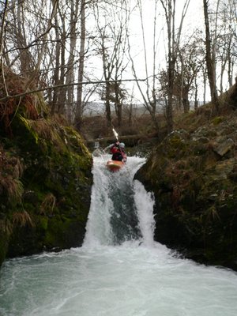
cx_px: 118
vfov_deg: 51.4
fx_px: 329
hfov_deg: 39.7
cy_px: 158
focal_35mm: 36
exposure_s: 1/160
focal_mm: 6
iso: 80
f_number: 4
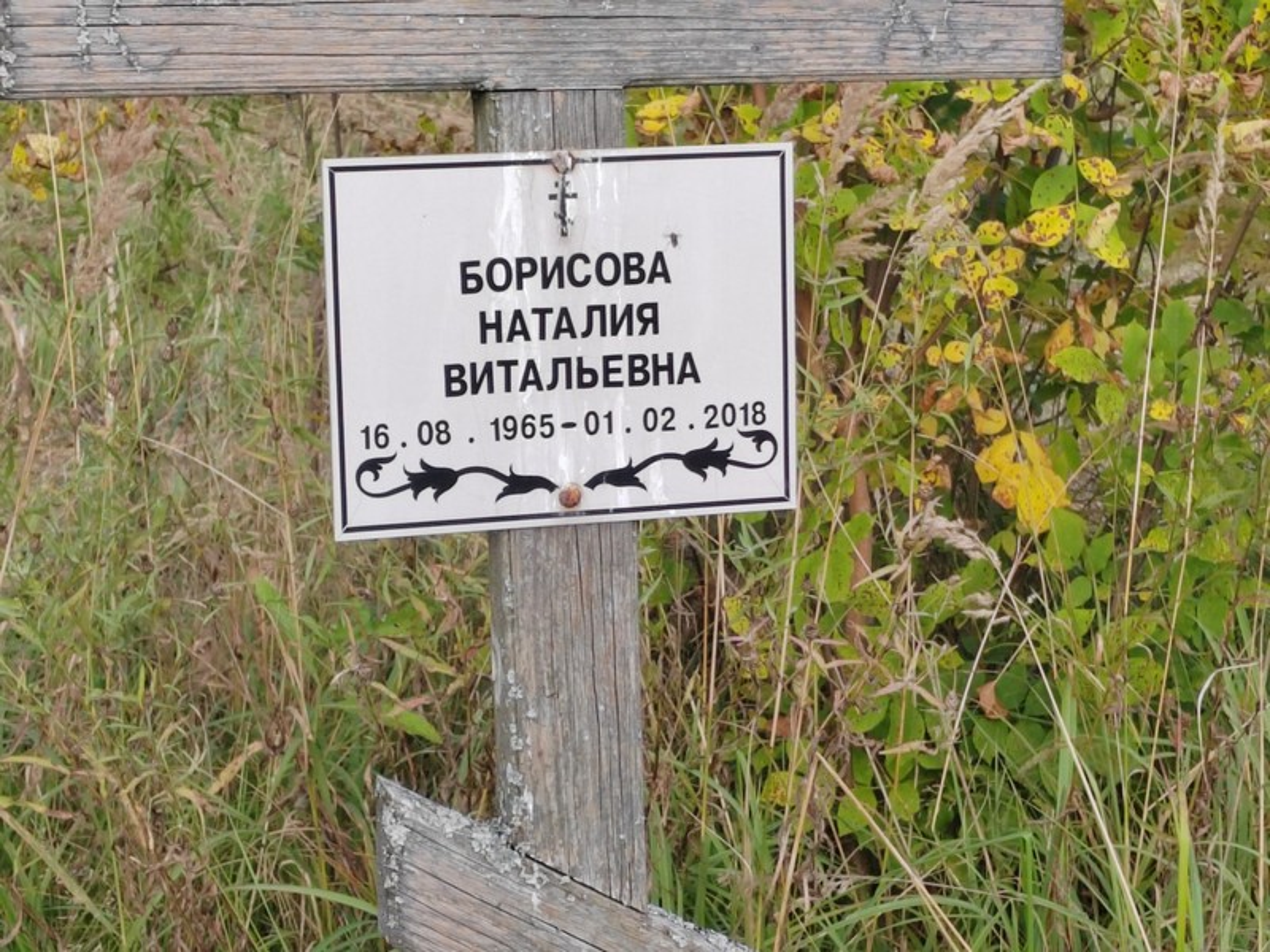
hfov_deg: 21.1
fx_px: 3412
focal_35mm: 93
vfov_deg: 15.9
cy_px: 476
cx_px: 635
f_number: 1.9
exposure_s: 1/380
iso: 100
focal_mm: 5.52
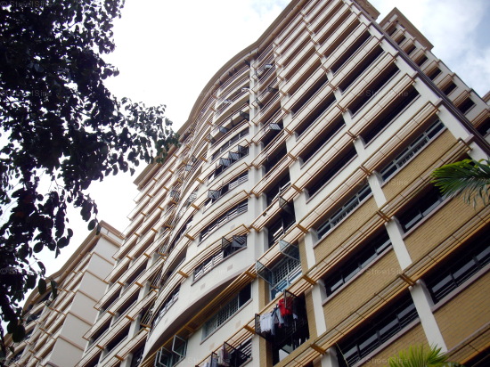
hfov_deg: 50.2
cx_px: 245
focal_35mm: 37
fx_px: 524
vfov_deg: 38.6
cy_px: 184
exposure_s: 1/200
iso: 80
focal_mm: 6.2
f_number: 5.6
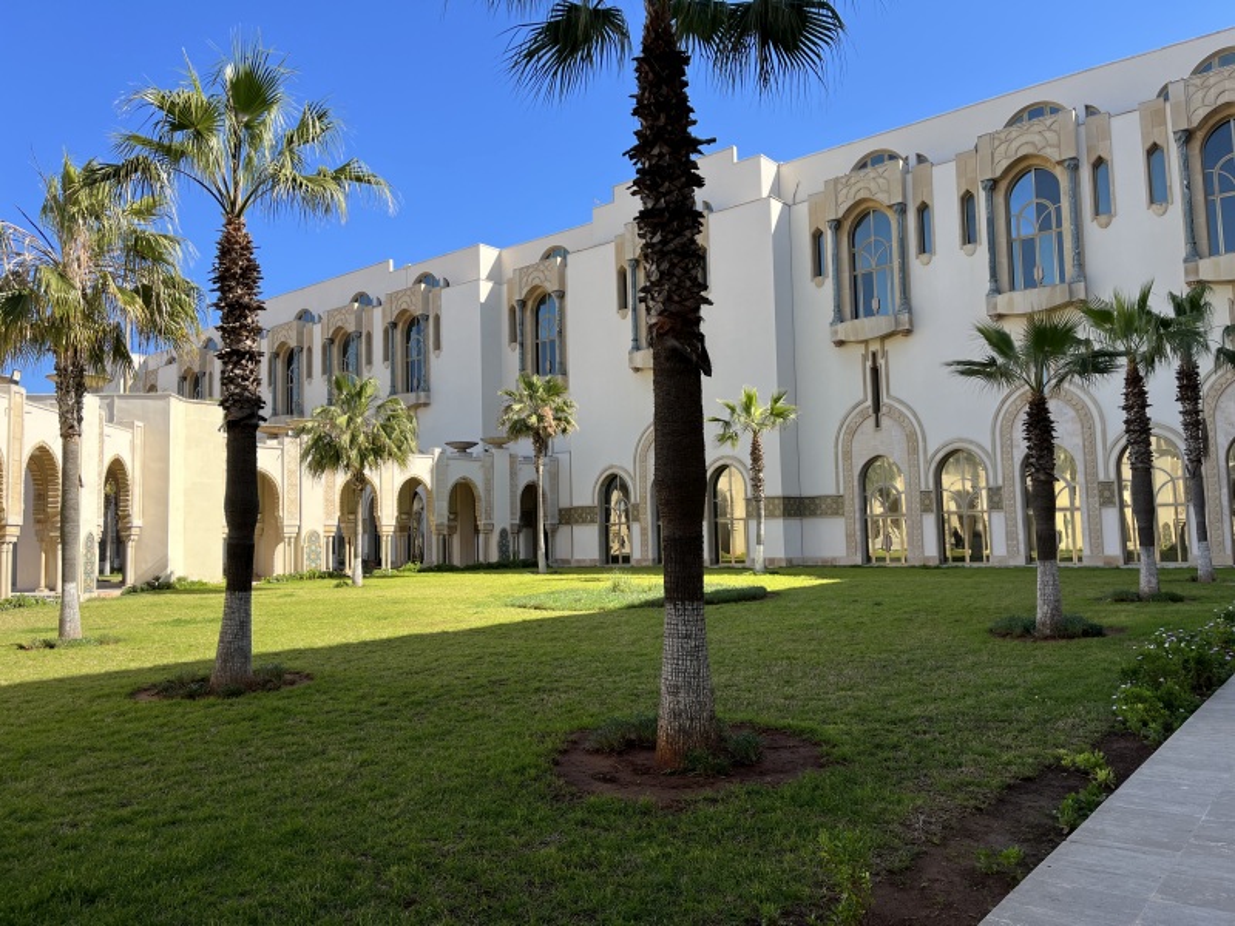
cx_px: 618
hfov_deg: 67.3
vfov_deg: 53.1
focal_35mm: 26
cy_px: 463
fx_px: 928
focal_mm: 5.1
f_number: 1.6
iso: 50
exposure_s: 1/1441
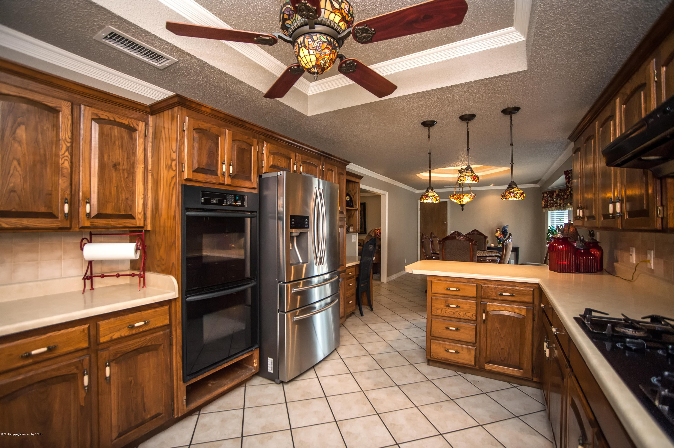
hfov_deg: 100.4
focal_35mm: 15
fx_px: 281
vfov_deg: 77.2
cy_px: 224
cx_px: 337
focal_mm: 15
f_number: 4.5
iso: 800
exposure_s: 1/320
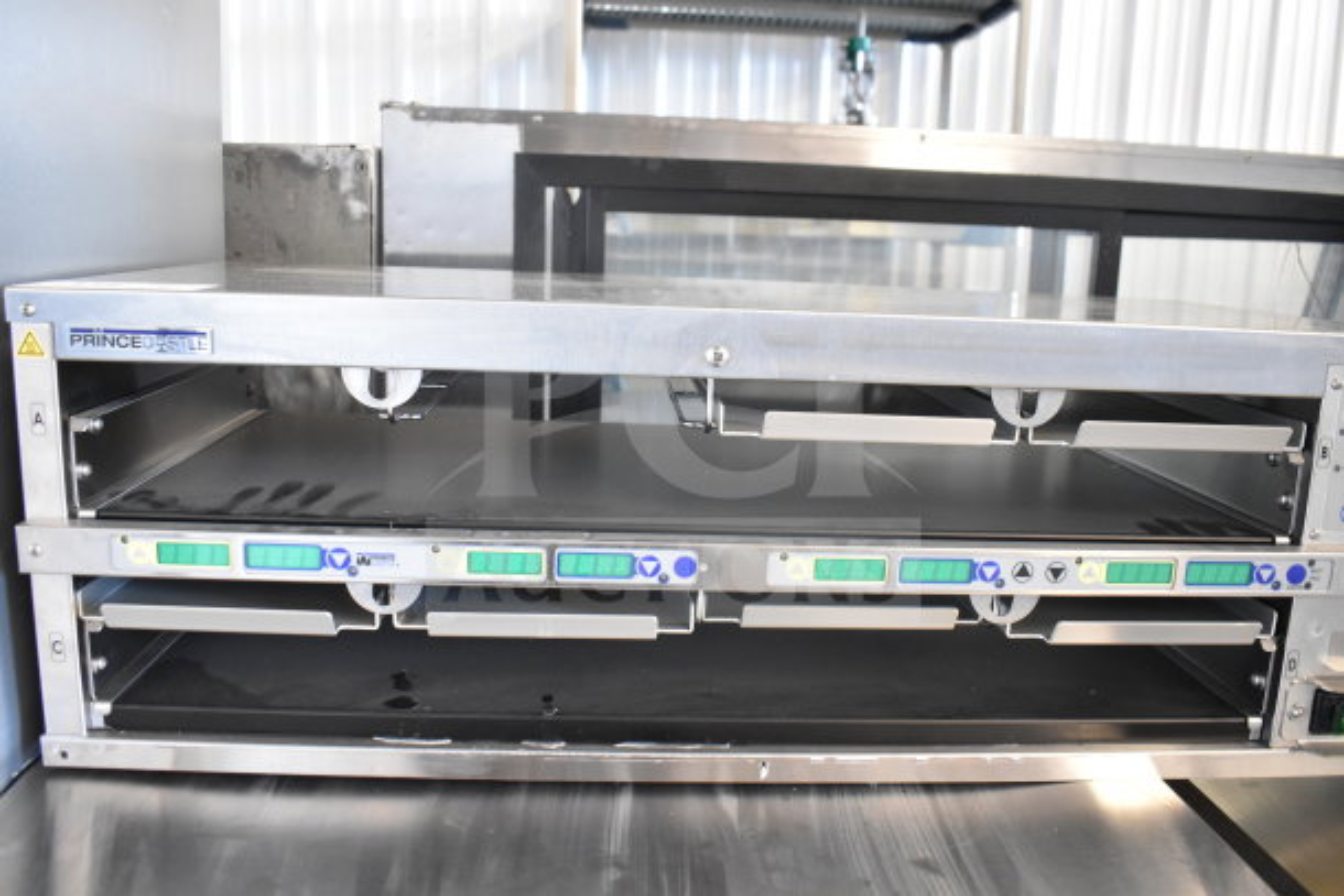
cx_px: 672
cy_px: 448
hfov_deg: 61.9
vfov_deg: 43.6
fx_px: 1120
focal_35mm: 30
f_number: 3.5
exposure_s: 1/30
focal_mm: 20
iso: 2200
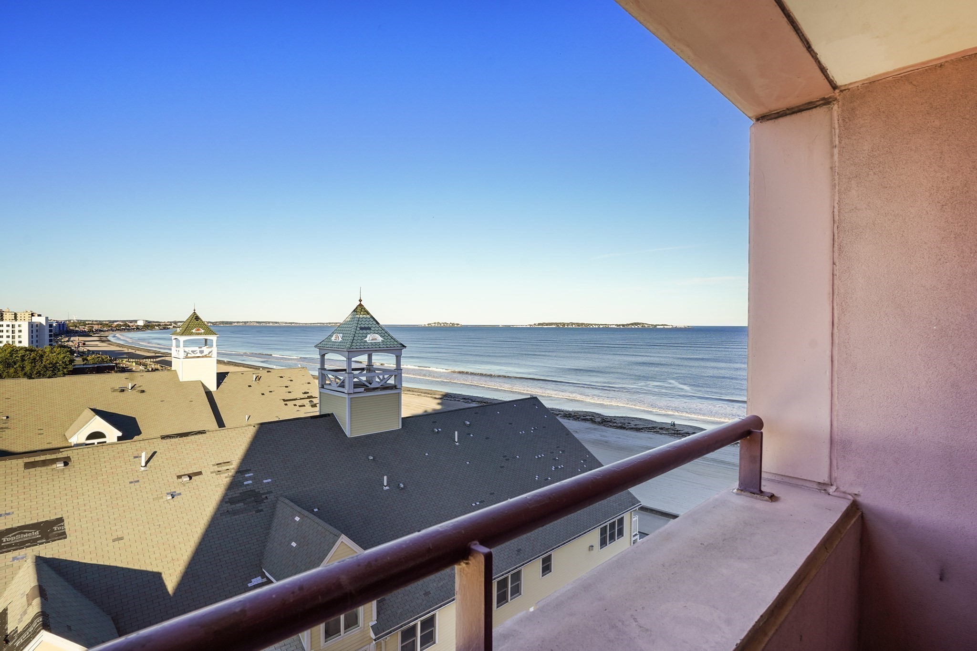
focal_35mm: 18
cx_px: 488
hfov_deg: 88.4
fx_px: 502
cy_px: 326
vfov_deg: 65.9
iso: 200
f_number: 9
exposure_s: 1/50
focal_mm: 18.5
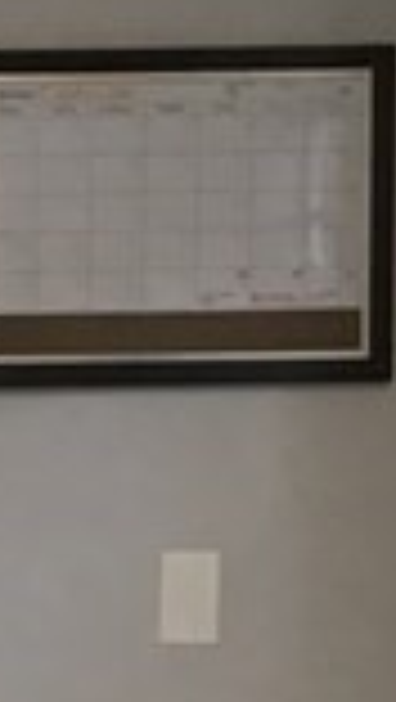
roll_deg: -0.1
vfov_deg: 9.6
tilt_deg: -5.3
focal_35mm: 222
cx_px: -608
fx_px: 4135
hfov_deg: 5.3
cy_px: 734
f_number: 2.4
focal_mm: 3.3
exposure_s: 1/30
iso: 64
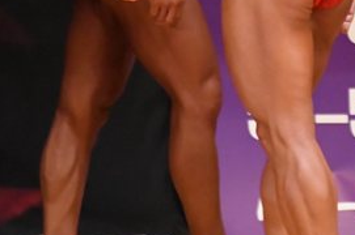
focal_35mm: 1289
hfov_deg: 1.6
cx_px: 379
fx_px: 12696
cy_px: -78
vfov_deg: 1.1
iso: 6400
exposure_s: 1/400
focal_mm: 300
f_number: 5.6
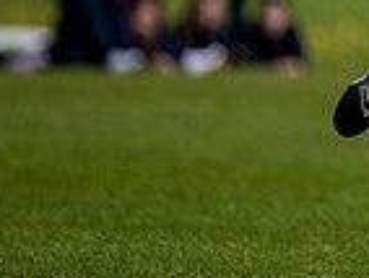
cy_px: -183
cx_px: 595
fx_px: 12568
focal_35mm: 1177
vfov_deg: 1.3
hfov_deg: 1.7
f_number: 2.8
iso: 180
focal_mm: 300
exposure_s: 1/6400
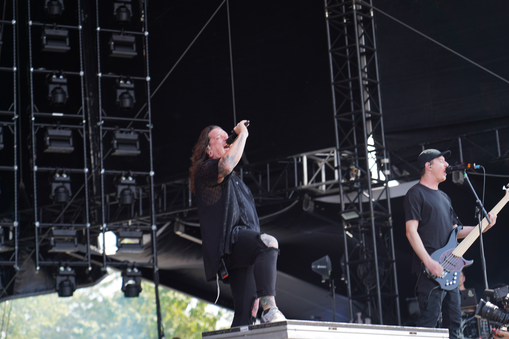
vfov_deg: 13.0
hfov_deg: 19.5
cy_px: 170
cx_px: 254
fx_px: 1484
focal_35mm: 105
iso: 100
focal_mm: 105
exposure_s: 1/160
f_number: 4.5
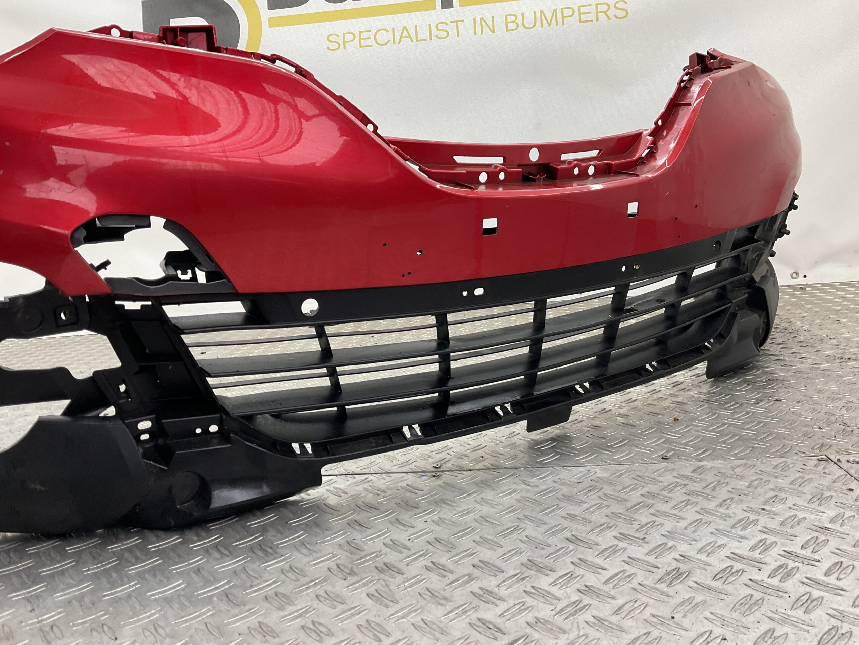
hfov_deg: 61.7
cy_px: 322
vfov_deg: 48.2
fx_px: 720
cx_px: 430
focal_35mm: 29
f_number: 1.8
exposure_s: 1/120
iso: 50
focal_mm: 3
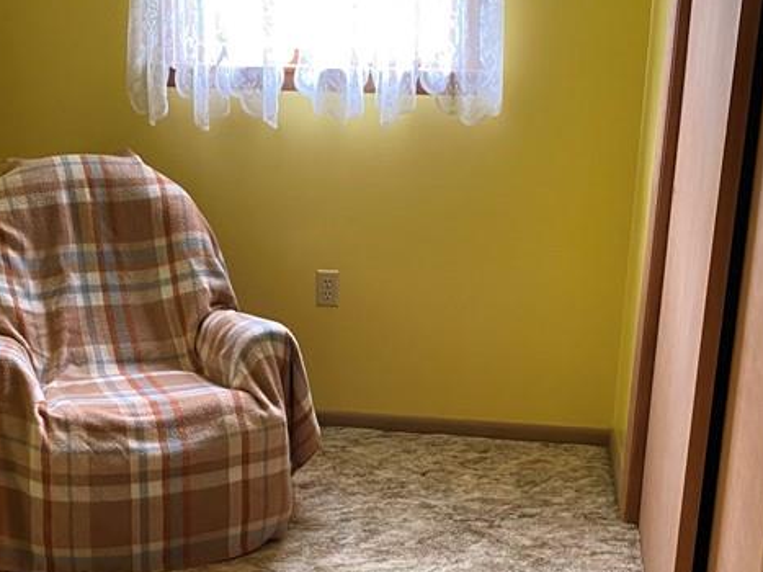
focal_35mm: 57
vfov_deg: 25.5
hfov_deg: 33.8
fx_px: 1256
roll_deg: -1.4
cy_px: 374
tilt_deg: -19.2
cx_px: 340
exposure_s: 1/73
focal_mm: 4.25
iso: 125
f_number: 1.8
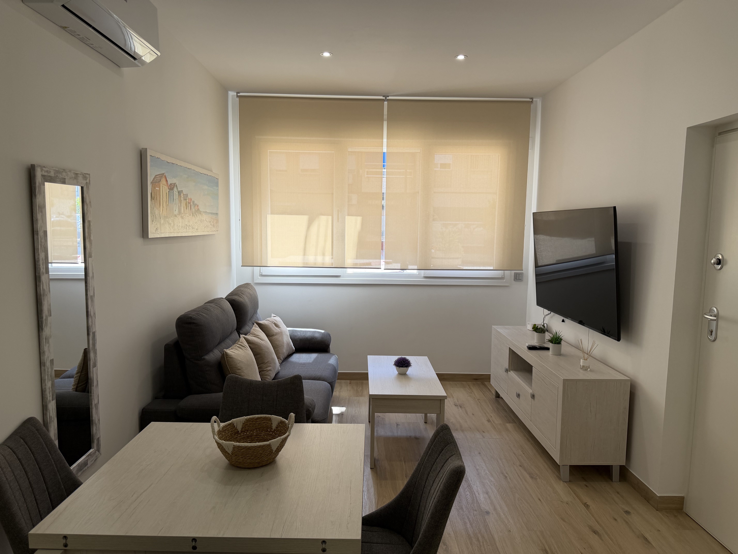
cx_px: 369
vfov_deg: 56.8
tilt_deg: -7.3
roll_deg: -0.6
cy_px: 277
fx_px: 512
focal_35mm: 24
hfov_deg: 71.6
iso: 80
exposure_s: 1/317
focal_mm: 6.76
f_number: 1.78
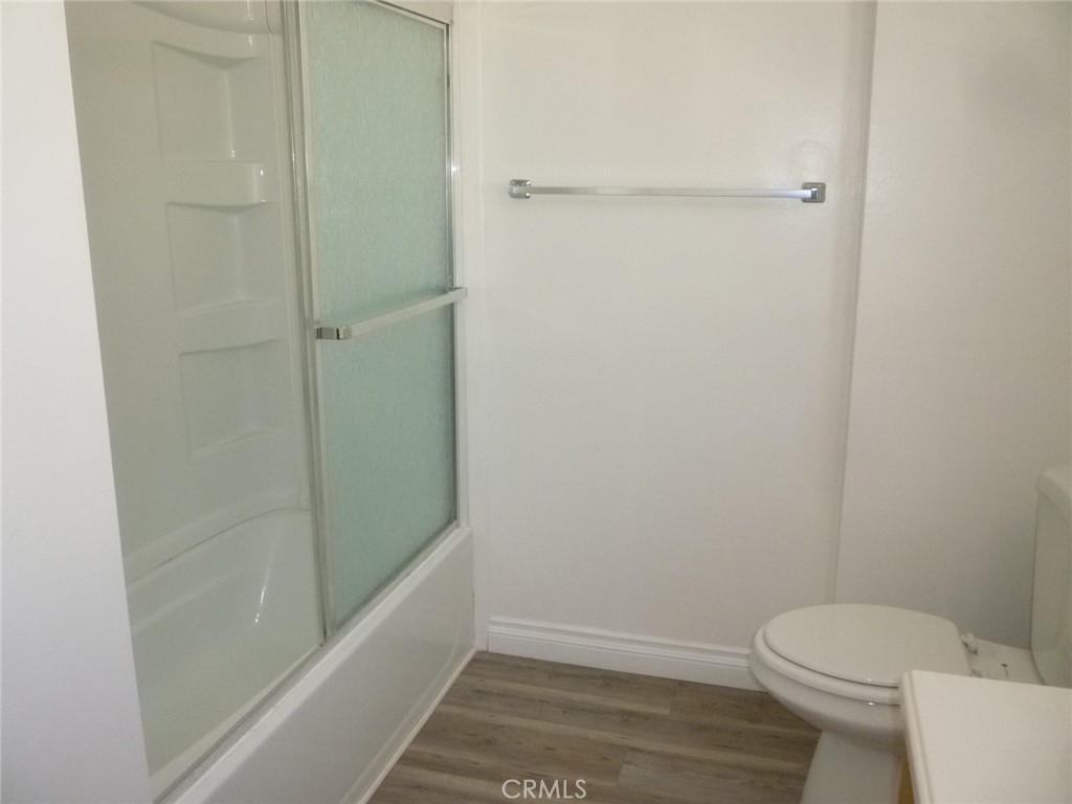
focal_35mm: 29
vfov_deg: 48.2
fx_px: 898
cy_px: 402
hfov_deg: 61.7
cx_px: 536
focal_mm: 5.2
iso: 400
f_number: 3.3
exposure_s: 1/100
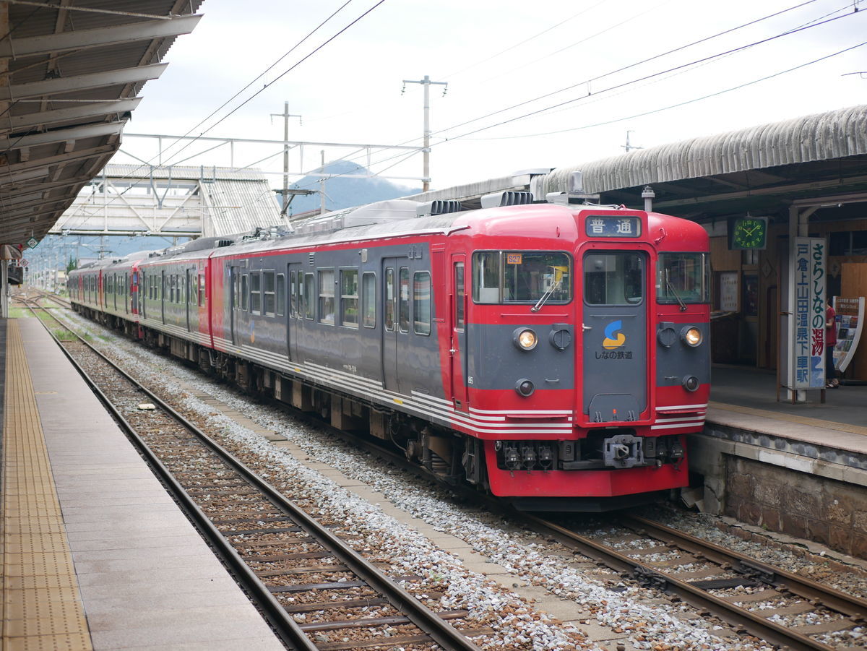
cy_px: 326
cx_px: 434
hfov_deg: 38.2
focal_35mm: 50
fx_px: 1253
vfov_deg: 29.1
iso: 200
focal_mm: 25
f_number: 2
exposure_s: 1/1300
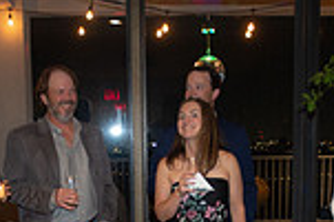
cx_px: 144
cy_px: 266
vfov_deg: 17.7
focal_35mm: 73
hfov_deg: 27.7
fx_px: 676
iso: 1600
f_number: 2.8
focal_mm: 19
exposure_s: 1/80
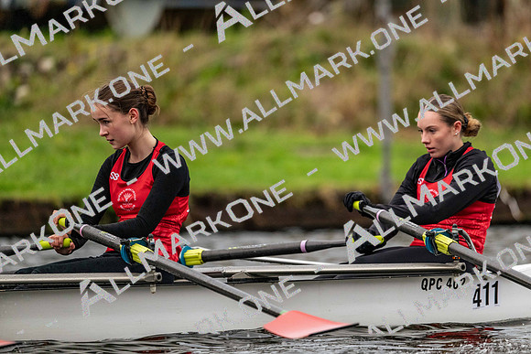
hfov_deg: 5.2
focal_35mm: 400
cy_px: 177
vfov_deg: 3.4
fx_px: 5901
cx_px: 266
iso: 3600
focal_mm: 400
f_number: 4.5
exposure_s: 1/2000
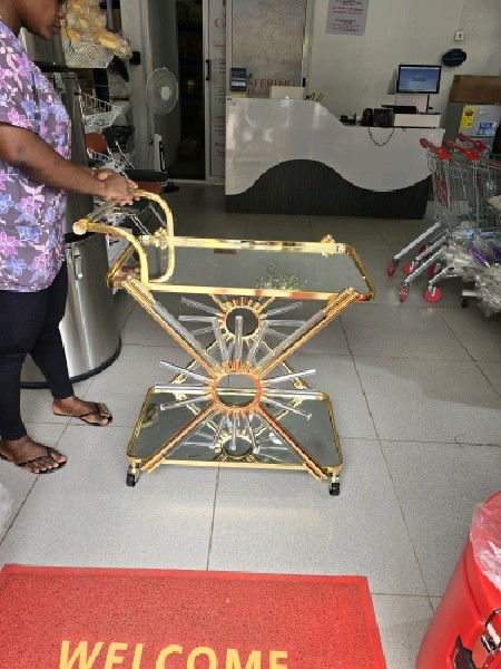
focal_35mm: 23
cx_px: 250
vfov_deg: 73.9
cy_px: 334
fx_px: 444
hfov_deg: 58.9
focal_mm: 6.3
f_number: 1.7
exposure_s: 1/101
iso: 32
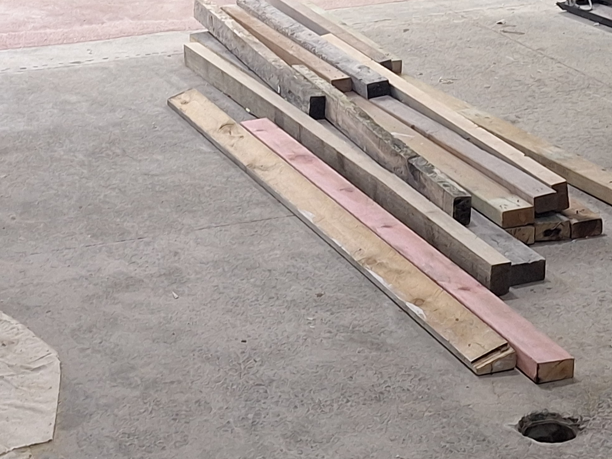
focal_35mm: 96
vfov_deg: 15.0
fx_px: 1697
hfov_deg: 20.4
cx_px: 394
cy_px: -62
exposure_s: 1/50
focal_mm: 5.54
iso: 160
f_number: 1.8
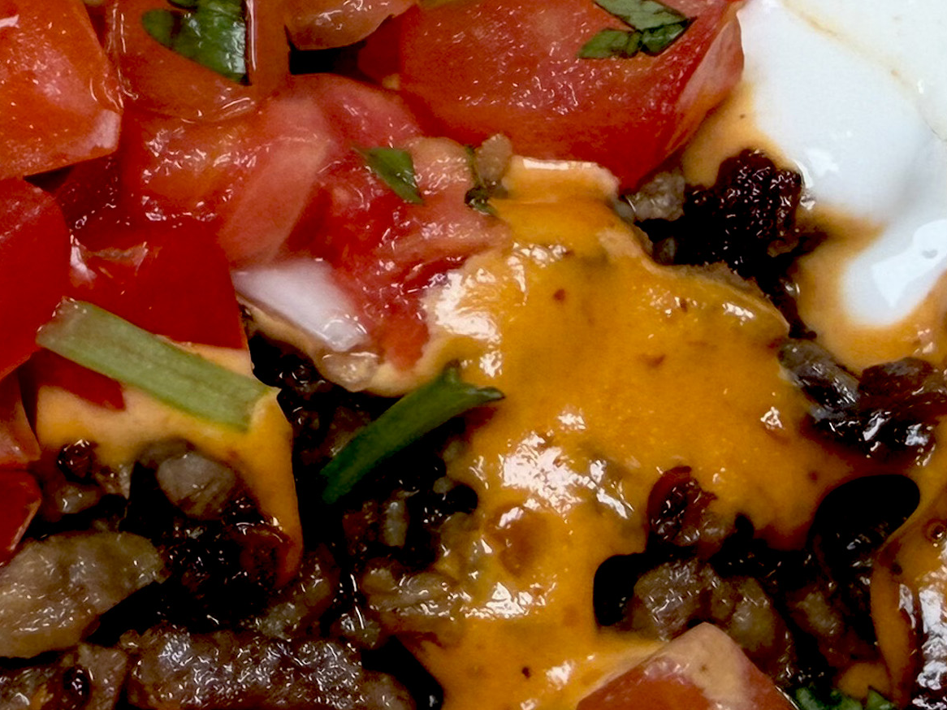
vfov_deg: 8.9
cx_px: 374
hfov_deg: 11.9
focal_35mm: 166
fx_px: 4540
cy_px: 405
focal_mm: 6.76
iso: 50
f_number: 1.78
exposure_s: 1/144
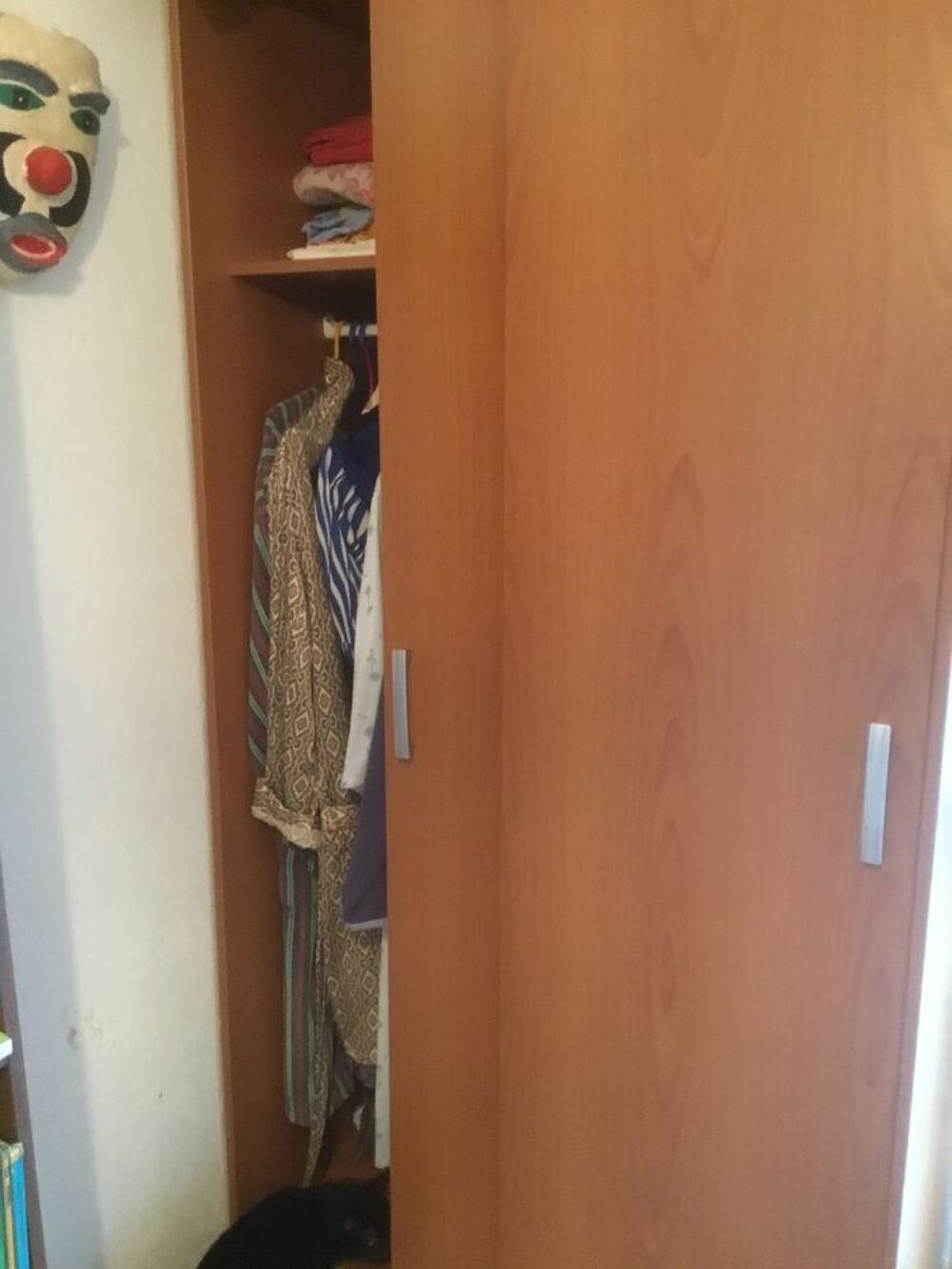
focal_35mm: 31
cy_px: 634
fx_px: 1137
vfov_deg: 58.3
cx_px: 476
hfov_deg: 45.4
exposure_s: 1/17
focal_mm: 3.3
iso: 500
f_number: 2.4
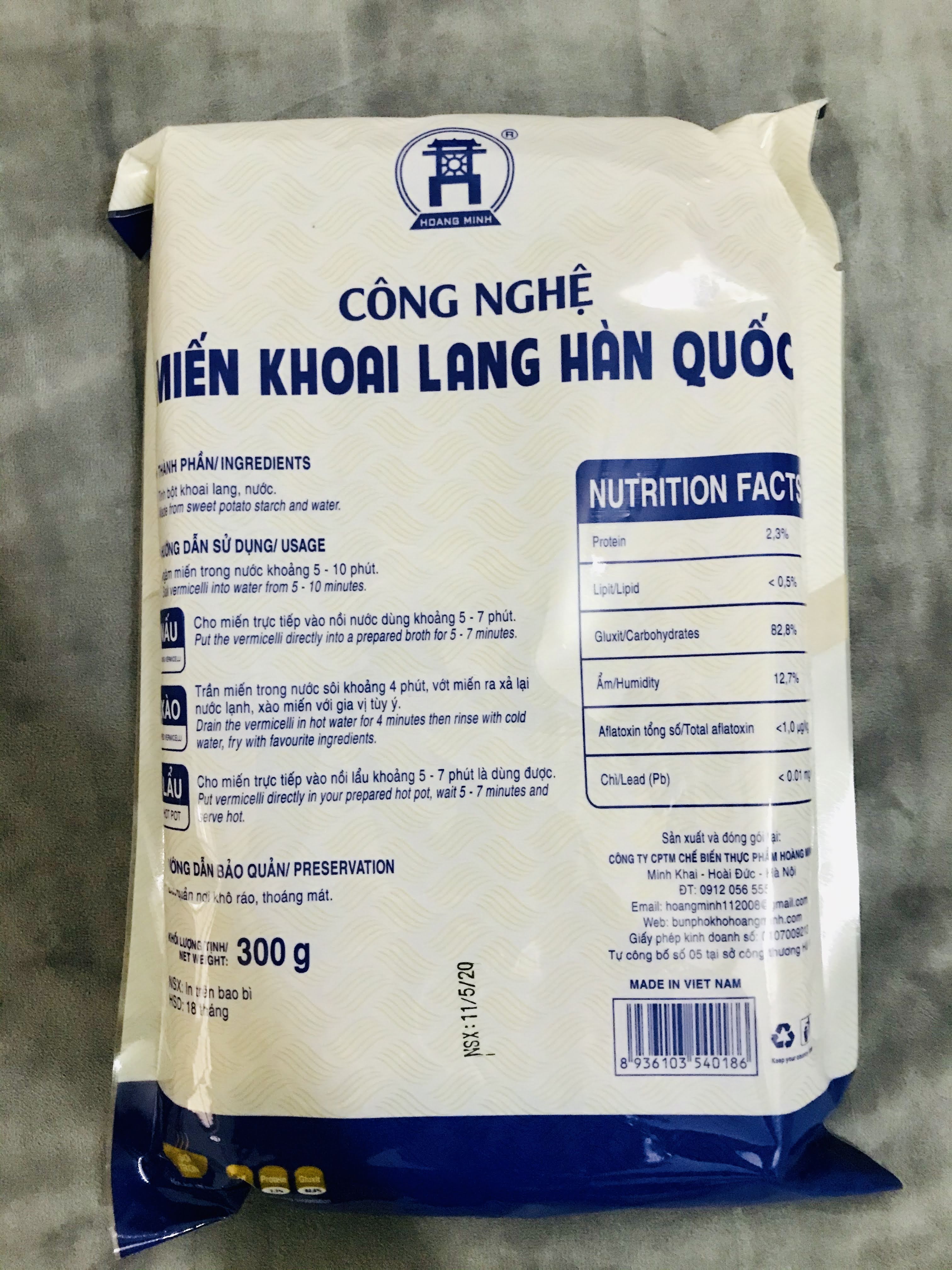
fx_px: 1027
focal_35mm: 28
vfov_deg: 63.4
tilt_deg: -85.2
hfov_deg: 49.7
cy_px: 635
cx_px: 476
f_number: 1.8
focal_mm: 3.99
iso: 100
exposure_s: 1/13
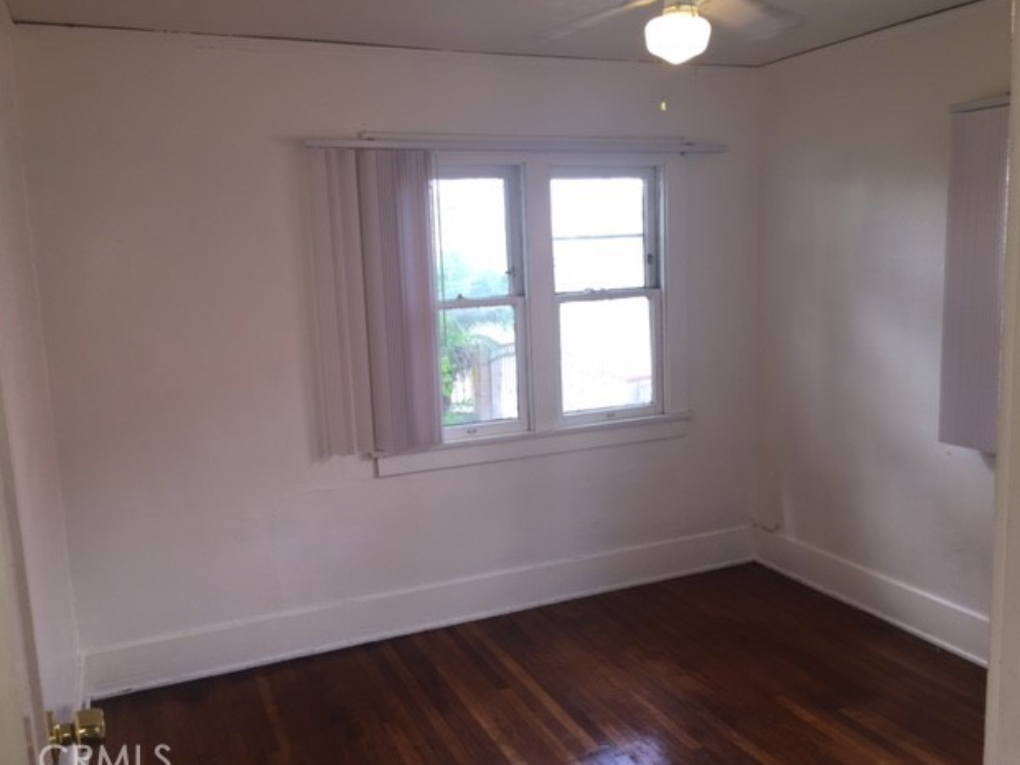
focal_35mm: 30
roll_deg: +1.8
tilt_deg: -8.5
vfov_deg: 46.8
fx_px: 884
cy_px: 387
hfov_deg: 60.0
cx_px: 517
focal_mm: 4.15
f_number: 2.2
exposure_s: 1/60
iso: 40
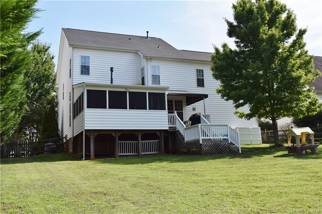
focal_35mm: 38
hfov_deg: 51.3
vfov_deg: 35.5
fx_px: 335
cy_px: 107
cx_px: 161
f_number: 9
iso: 200
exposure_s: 1/320
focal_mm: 25
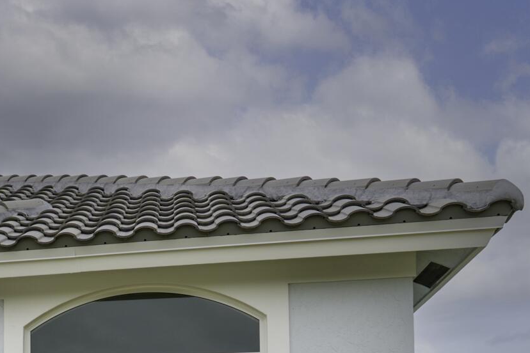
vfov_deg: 20.7
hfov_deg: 29.7
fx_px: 854
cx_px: -101
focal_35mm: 58
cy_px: 494
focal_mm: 16
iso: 100
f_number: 10
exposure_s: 1/50
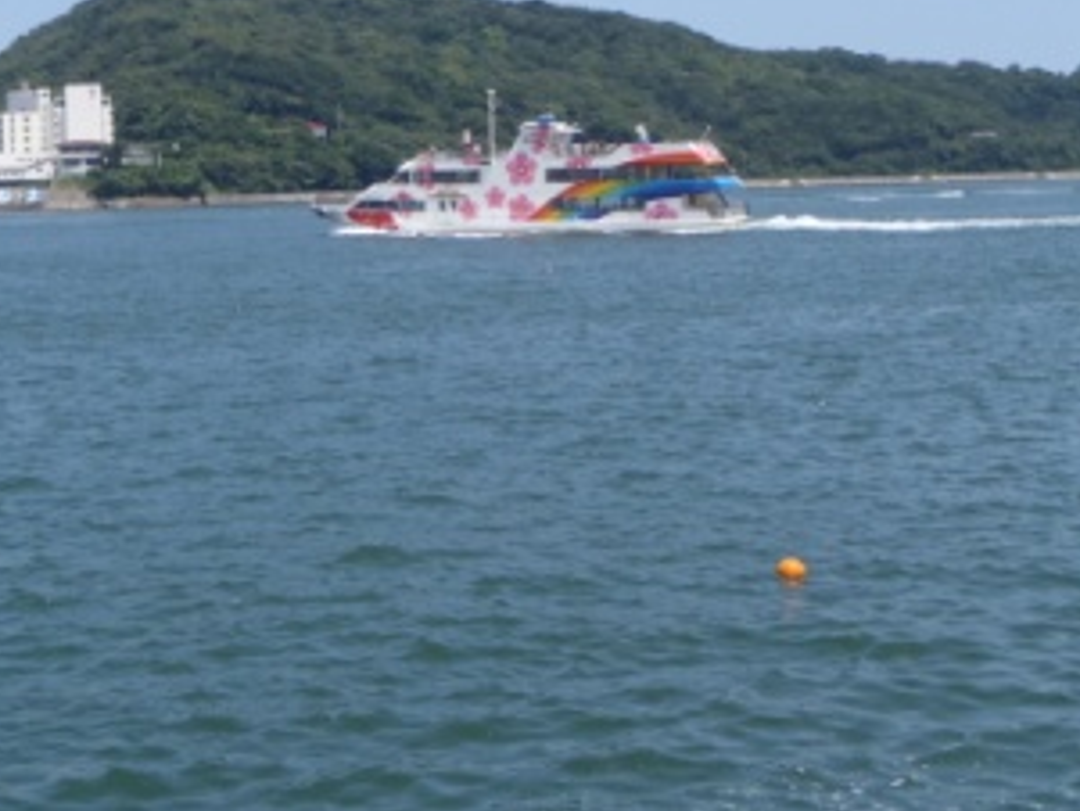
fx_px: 1998
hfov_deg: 30.0
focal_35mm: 64
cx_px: 344
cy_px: 273
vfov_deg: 22.9
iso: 125
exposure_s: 1/100
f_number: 13
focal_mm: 7.73
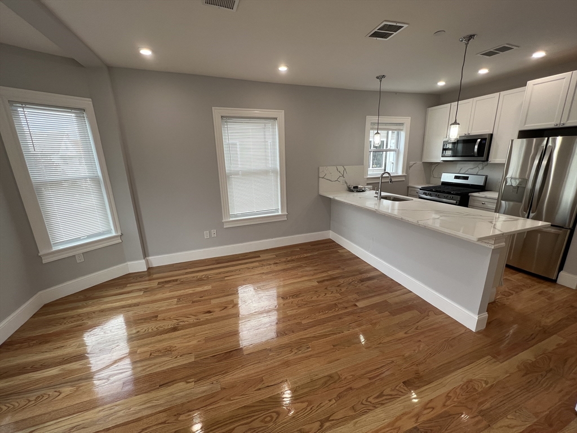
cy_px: 216
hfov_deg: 106.2
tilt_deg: -14.2
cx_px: 288
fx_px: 217
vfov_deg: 89.9
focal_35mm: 13
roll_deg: +1.6
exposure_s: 1/120
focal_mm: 1.57
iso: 50
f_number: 1.8
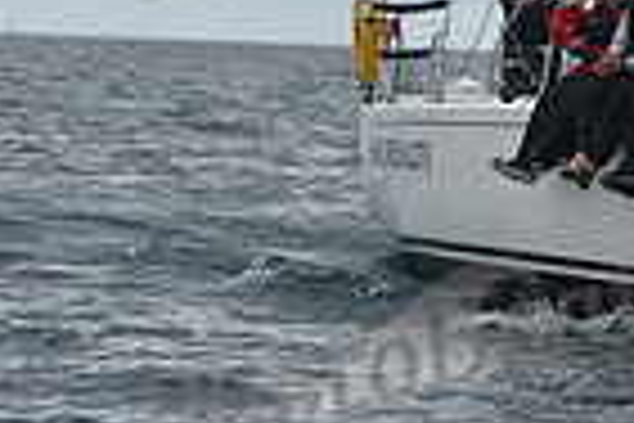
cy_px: 52
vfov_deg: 4.8
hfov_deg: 7.0
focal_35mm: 288
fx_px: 5072
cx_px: 1007
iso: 250
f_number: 11
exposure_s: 1/800
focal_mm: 70
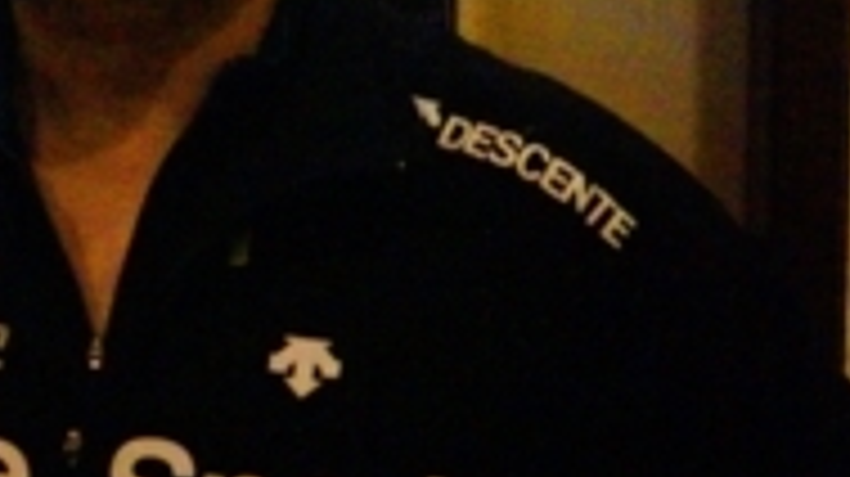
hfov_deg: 13.2
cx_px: -535
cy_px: 90
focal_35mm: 151
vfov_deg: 8.0
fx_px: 3401
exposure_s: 1/1000
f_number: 4
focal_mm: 34
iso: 25600
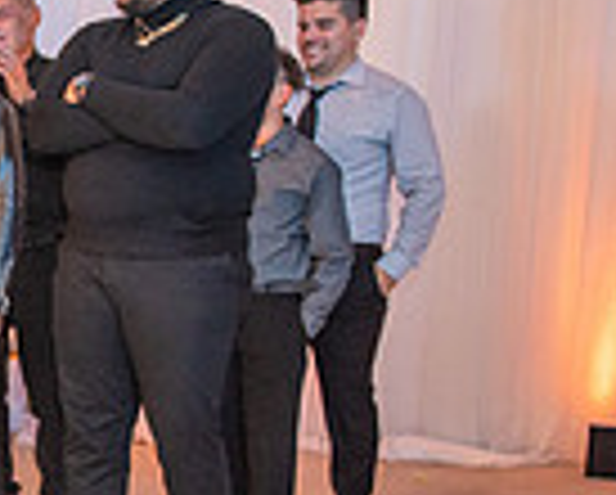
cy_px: 403
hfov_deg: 15.2
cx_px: -535
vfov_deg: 14.3
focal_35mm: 107
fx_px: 1954
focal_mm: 27
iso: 1000
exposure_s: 1/160
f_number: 2.8
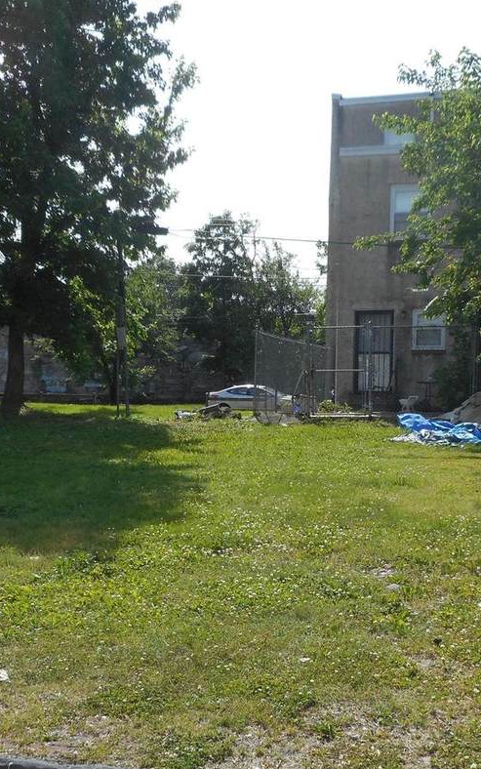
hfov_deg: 29.9
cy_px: 455
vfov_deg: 46.0
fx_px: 901
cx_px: 254
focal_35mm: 43
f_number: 3.7
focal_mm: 4.5
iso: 80
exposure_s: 1/640
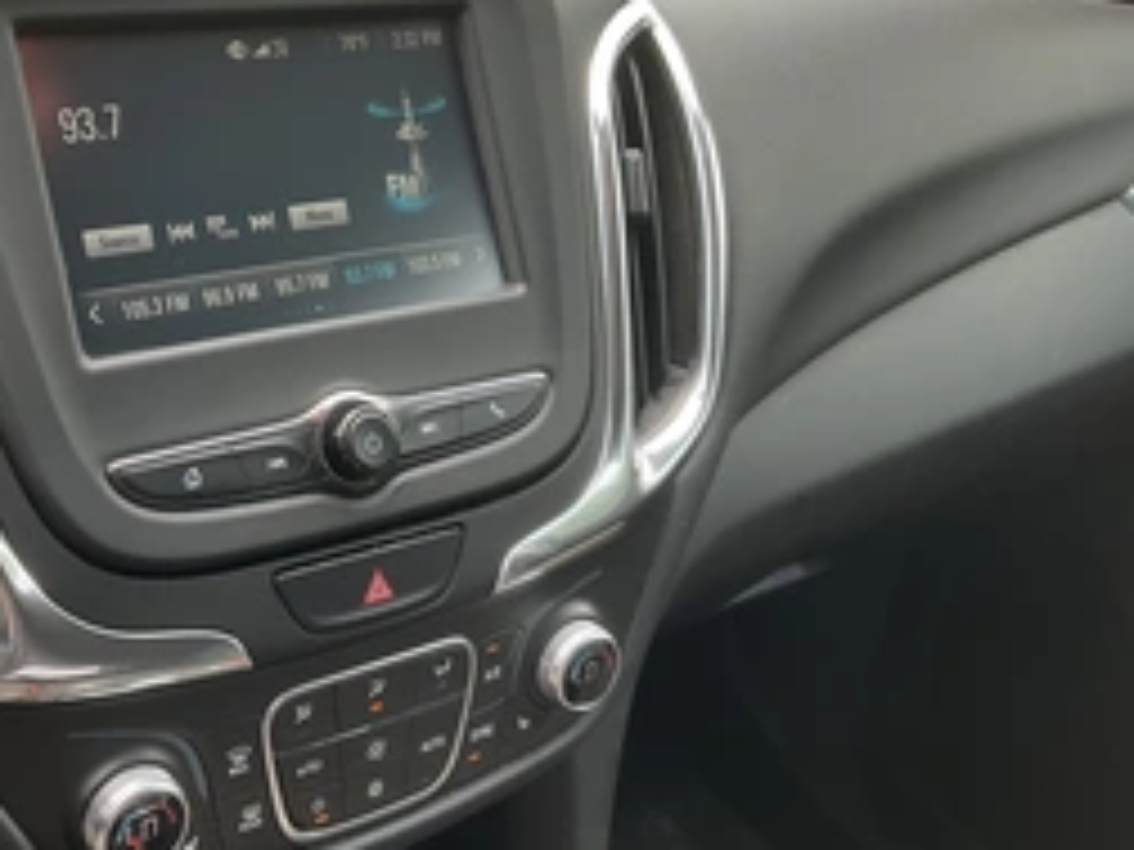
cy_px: 378
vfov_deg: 31.5
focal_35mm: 46
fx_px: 1507
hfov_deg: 40.3
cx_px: 310
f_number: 1.8
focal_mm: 3
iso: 25
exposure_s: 1/122
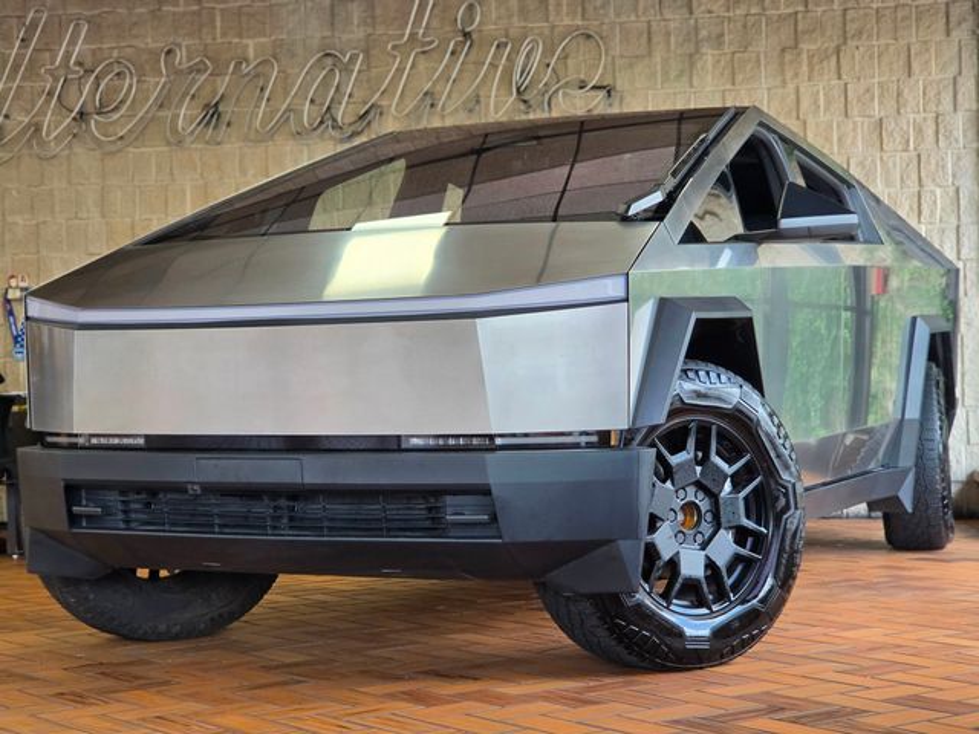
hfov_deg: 28.2
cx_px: 490
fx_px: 1951
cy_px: 367
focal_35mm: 69
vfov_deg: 21.3
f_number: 2.4
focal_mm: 7
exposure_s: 1/120
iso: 64
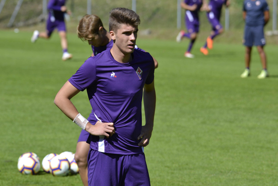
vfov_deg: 4.4
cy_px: 93
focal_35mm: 315
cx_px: 139
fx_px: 2432
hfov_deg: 6.5
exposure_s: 1/500
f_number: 5.6
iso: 125
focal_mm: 210
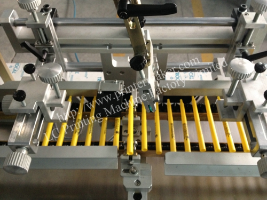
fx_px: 270
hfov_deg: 52.6
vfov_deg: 40.7
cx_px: 134
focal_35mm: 35
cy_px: 100
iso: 200
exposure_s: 1/20
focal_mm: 4.28
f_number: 2.4
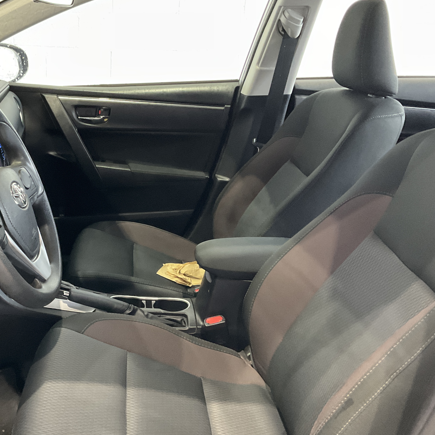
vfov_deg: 40.8
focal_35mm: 41
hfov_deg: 39.8
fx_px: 583
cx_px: 109
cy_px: 250
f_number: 1.8
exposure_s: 1/40
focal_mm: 3
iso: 250
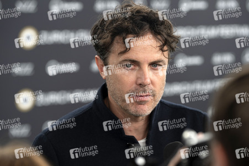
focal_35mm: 144
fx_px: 995
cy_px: 83
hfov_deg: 14.3
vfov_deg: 9.5
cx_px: 124
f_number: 4.5
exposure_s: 1/200
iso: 400
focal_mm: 144
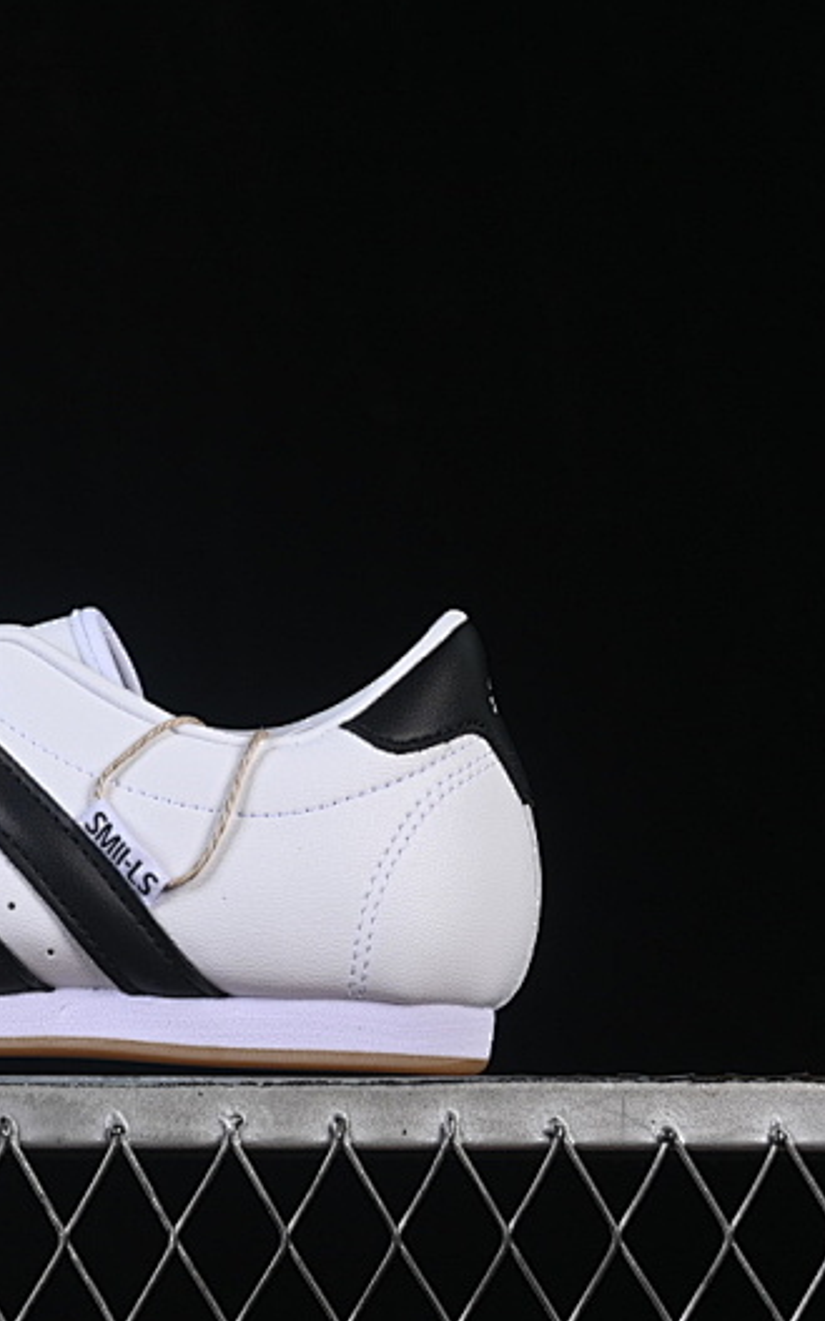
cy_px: 658
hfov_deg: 11.1
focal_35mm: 116
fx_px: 4176
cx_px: -80
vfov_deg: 18.0
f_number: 8
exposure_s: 1/80
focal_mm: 50
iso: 160
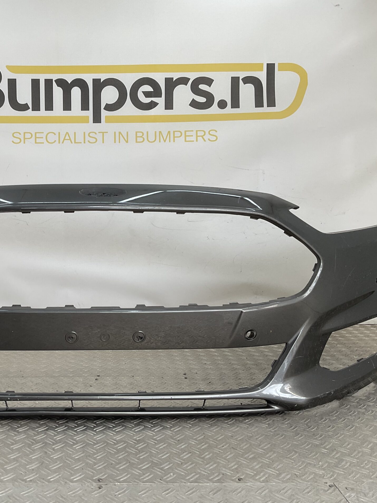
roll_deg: -1.2
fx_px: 566
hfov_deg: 36.0
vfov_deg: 47.9
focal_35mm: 39
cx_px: 97
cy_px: 252
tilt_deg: -7.8
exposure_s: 1/222
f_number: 1.8
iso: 16
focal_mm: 3
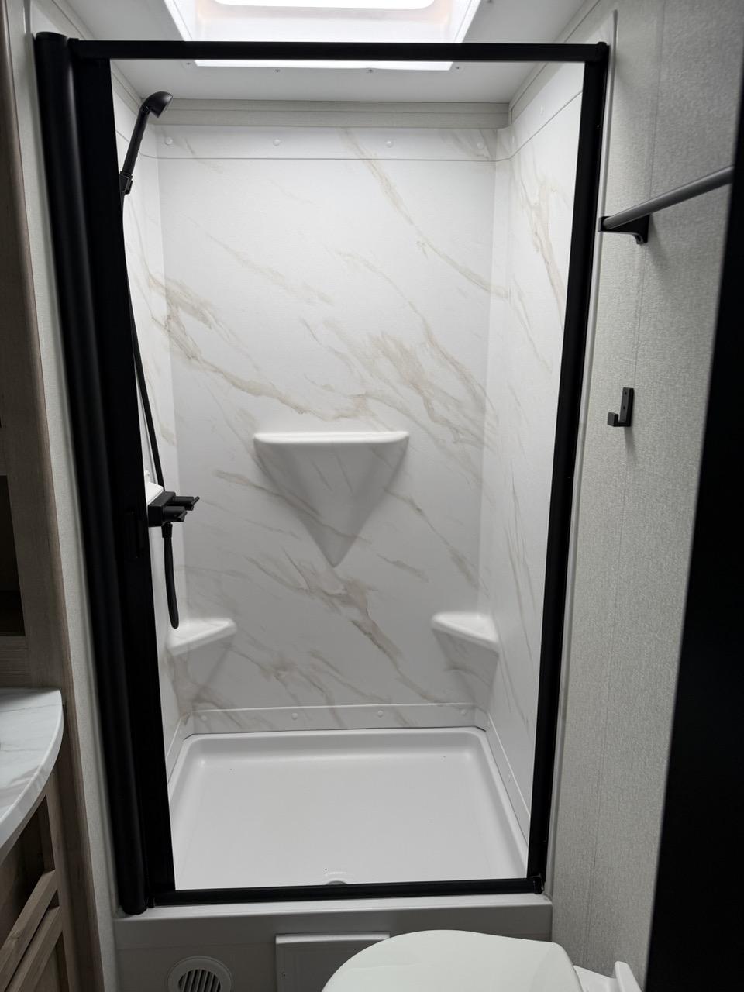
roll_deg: +1.9
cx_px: 372
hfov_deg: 56.8
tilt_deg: -15.5
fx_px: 688
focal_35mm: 24
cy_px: 496
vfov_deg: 71.6
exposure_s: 1/121
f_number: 1.78
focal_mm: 6.76
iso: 80
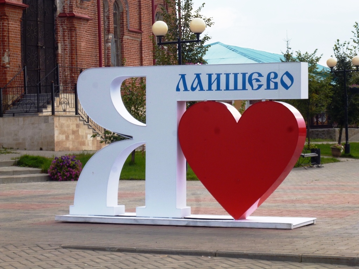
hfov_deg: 17.6
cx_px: 180
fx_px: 1162
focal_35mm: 112
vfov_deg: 13.2
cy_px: 134
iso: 100
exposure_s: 1/125
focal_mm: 20
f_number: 6.5
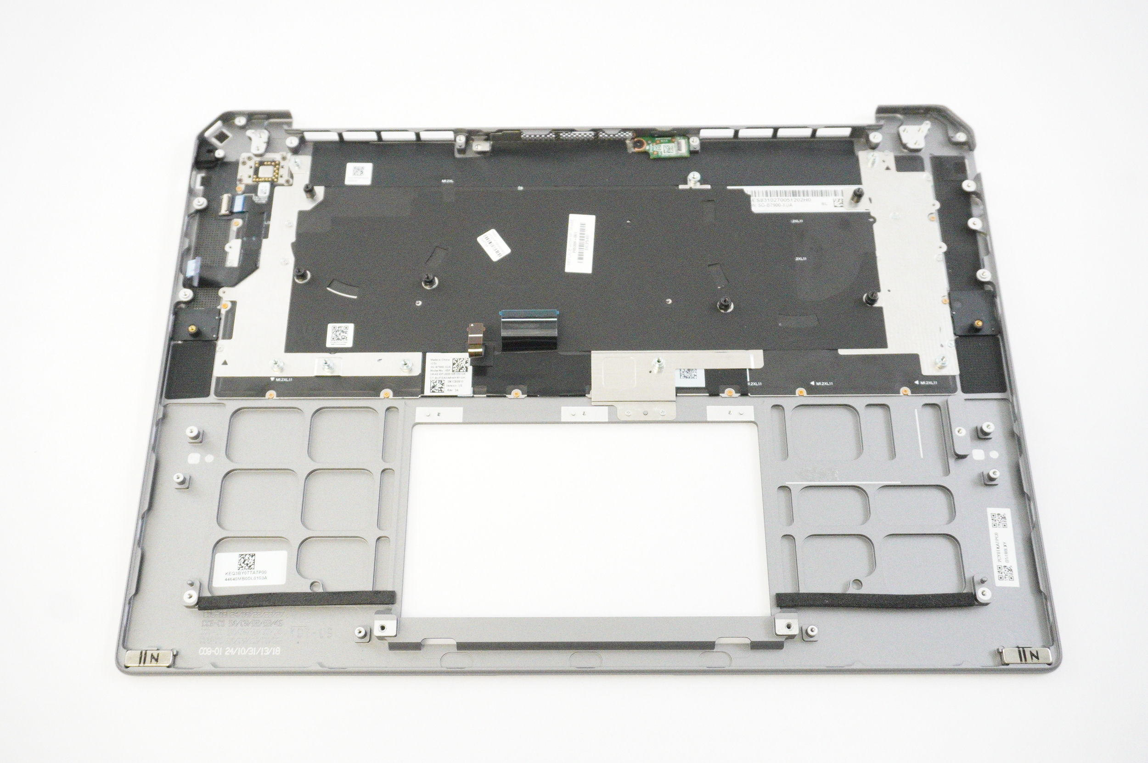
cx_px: 574
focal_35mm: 34
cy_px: 382
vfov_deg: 38.3
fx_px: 1099
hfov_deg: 55.1
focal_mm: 23
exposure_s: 1/320
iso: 10000
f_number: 5.6
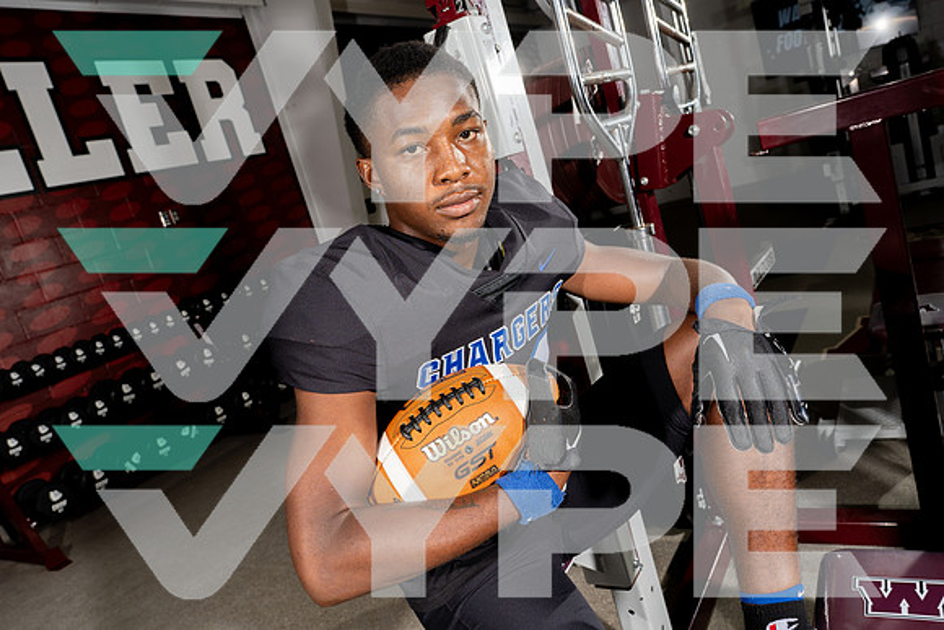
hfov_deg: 65.5
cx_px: 472
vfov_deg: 46.4
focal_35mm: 28
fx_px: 734
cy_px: 315
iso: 200
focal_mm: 28
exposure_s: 1/250
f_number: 7.1
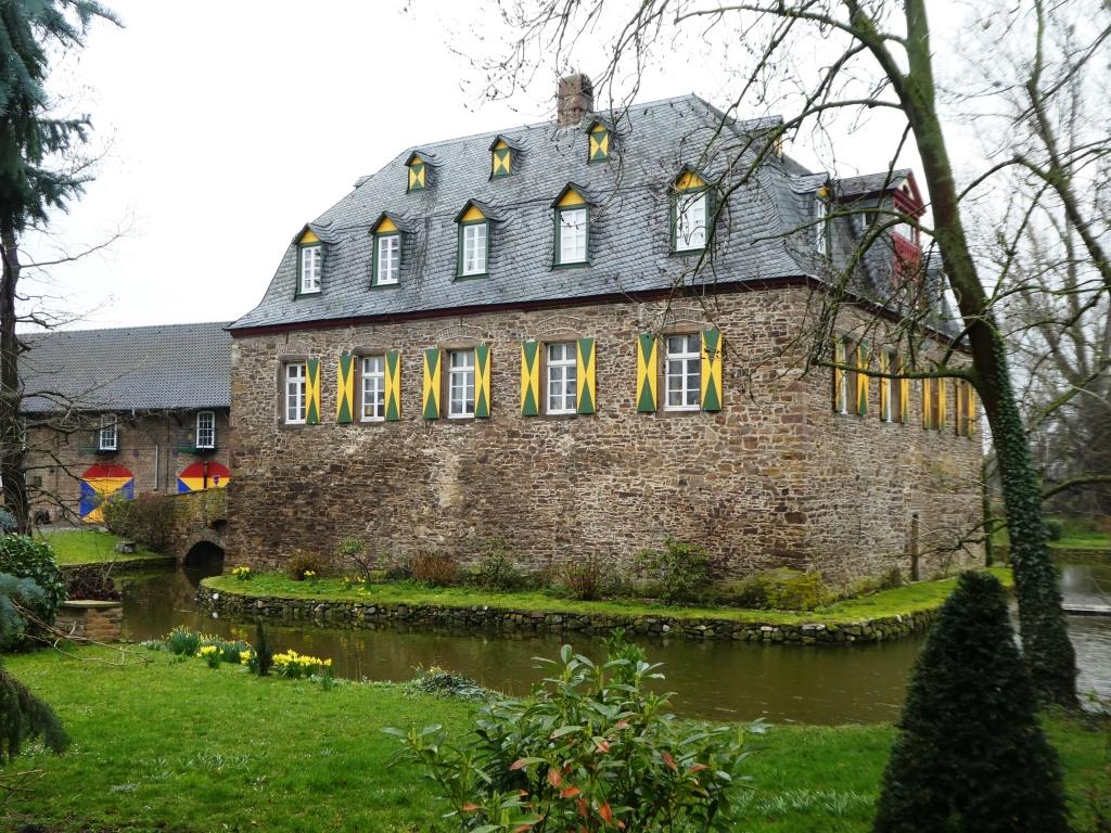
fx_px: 1123
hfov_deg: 52.6
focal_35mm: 35
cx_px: 556
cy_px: 416
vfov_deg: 40.7
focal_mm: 6.3
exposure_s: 1/80
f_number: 3.7
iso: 125
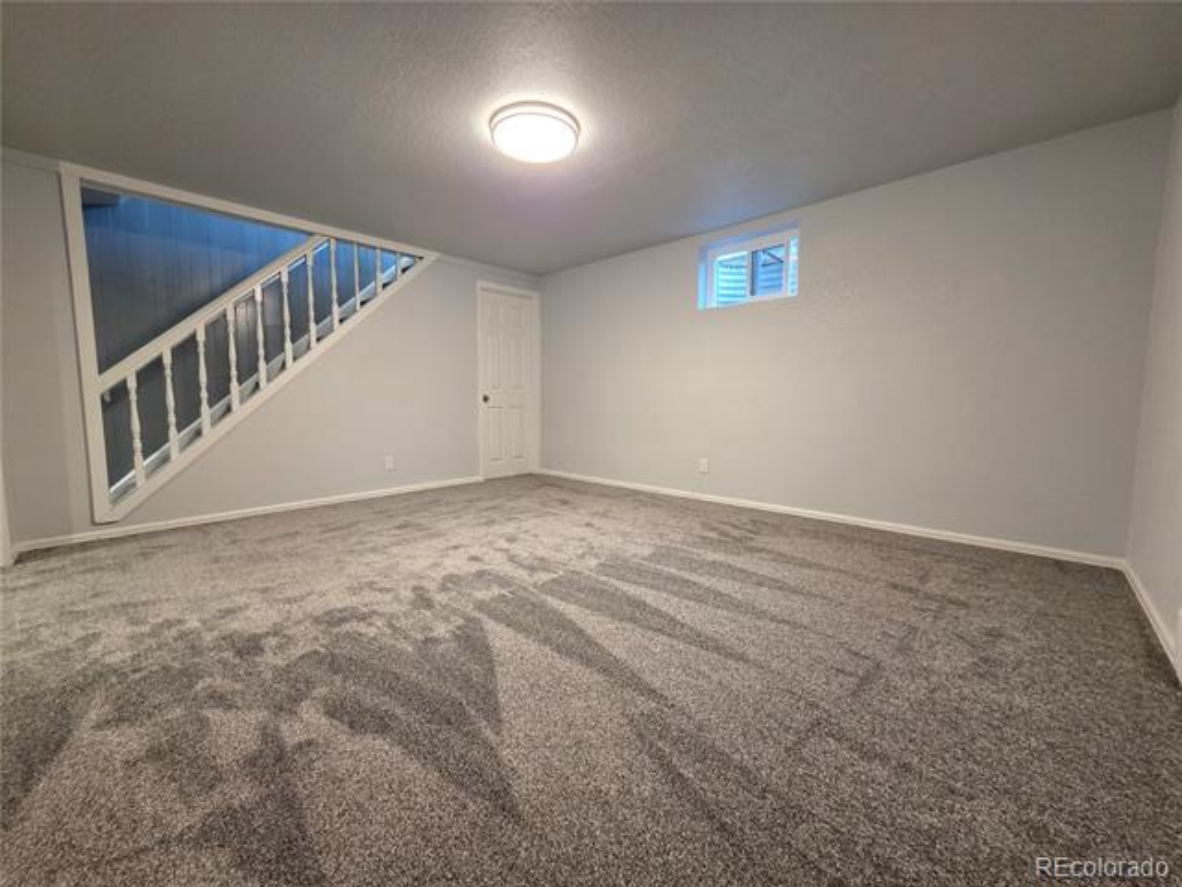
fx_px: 444
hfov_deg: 106.2
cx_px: 591
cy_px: 444
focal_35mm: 13
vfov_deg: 89.9
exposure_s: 1/60
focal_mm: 2.2
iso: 320
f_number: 1.9
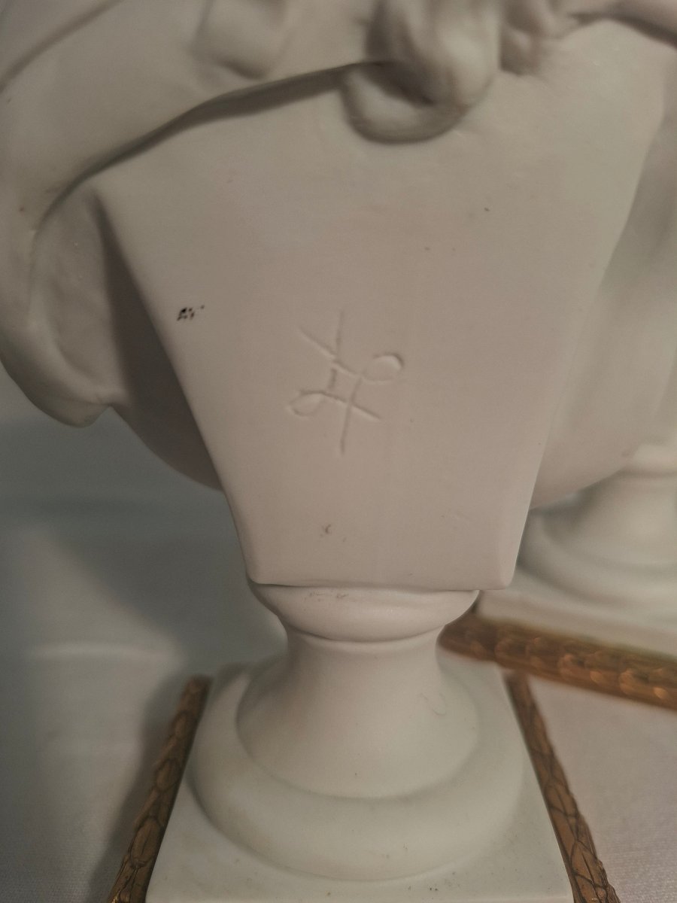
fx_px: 600
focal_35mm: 23
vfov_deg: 73.9
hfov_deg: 58.9
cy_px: 452
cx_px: 338
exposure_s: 1/120
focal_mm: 5.54
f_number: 1.8
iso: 64
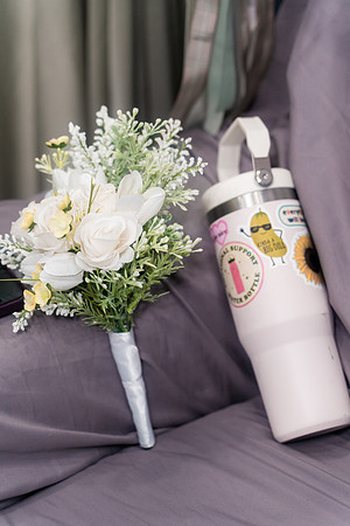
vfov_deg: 24.2
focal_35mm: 84
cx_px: 175
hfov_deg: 16.3
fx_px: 1225
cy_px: 263
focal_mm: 84
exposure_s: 1/250
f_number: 3.2
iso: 1600
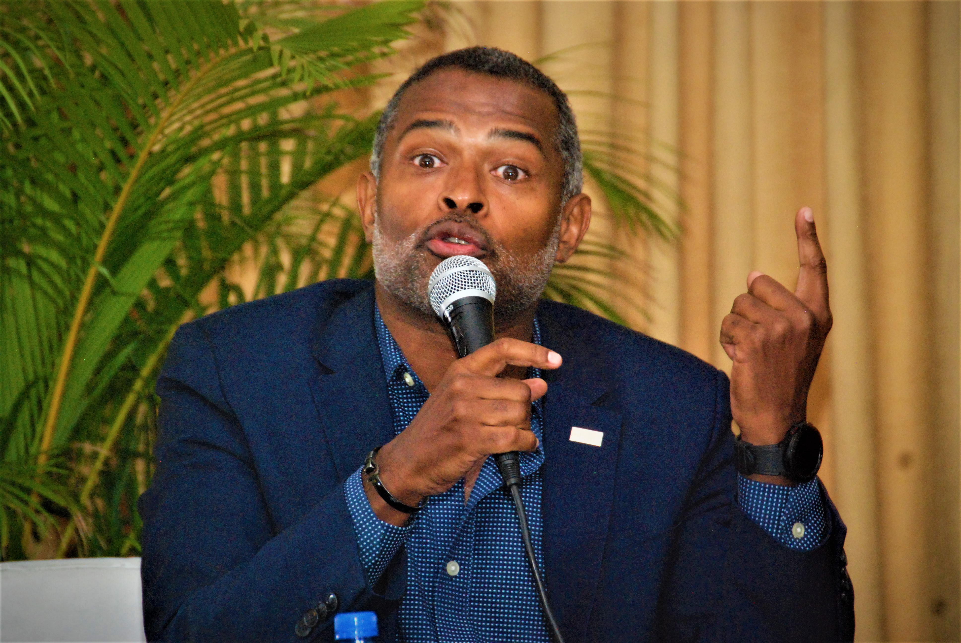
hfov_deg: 8.1
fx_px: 6815
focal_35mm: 255
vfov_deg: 5.4
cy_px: 322
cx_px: 480
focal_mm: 170
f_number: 5.6
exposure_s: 1/80
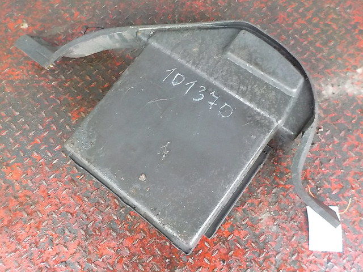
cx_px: 182
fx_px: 315
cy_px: 136
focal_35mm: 30
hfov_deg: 60.0
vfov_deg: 46.8
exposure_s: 1/15
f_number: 3.3
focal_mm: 4.1
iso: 800
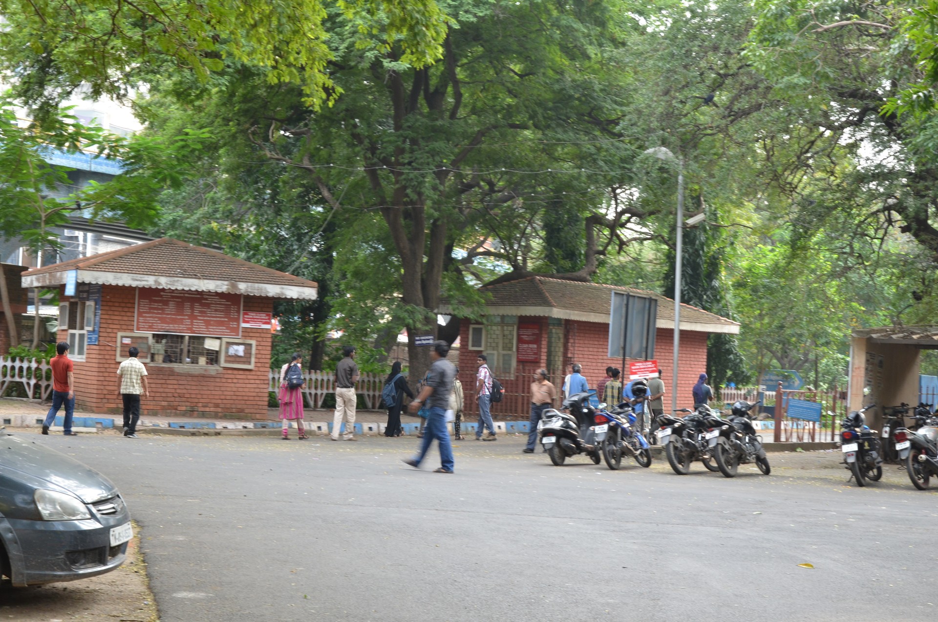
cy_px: 311
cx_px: 469
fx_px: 1755
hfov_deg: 29.9
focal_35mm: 68
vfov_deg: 20.1
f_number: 11
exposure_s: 1/25
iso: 400
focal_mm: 45
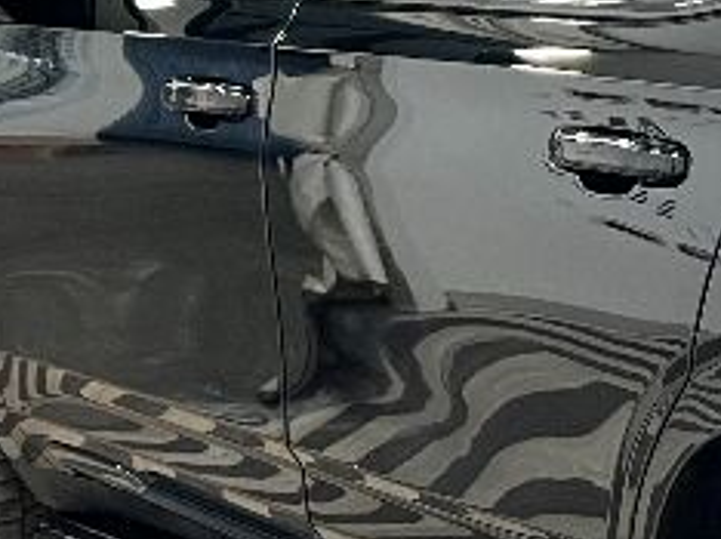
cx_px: 1313
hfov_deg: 15.0
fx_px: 2372
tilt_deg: -11.9
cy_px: 271
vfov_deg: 13.0
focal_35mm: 114
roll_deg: +1.0
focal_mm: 5.7
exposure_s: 1/60
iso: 125
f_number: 1.5
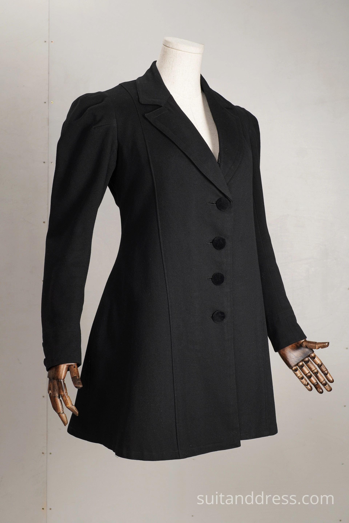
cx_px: 174
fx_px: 698
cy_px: 262
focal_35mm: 48
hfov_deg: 28.1
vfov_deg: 41.1
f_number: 7.1
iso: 320
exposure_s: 1/25
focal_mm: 32
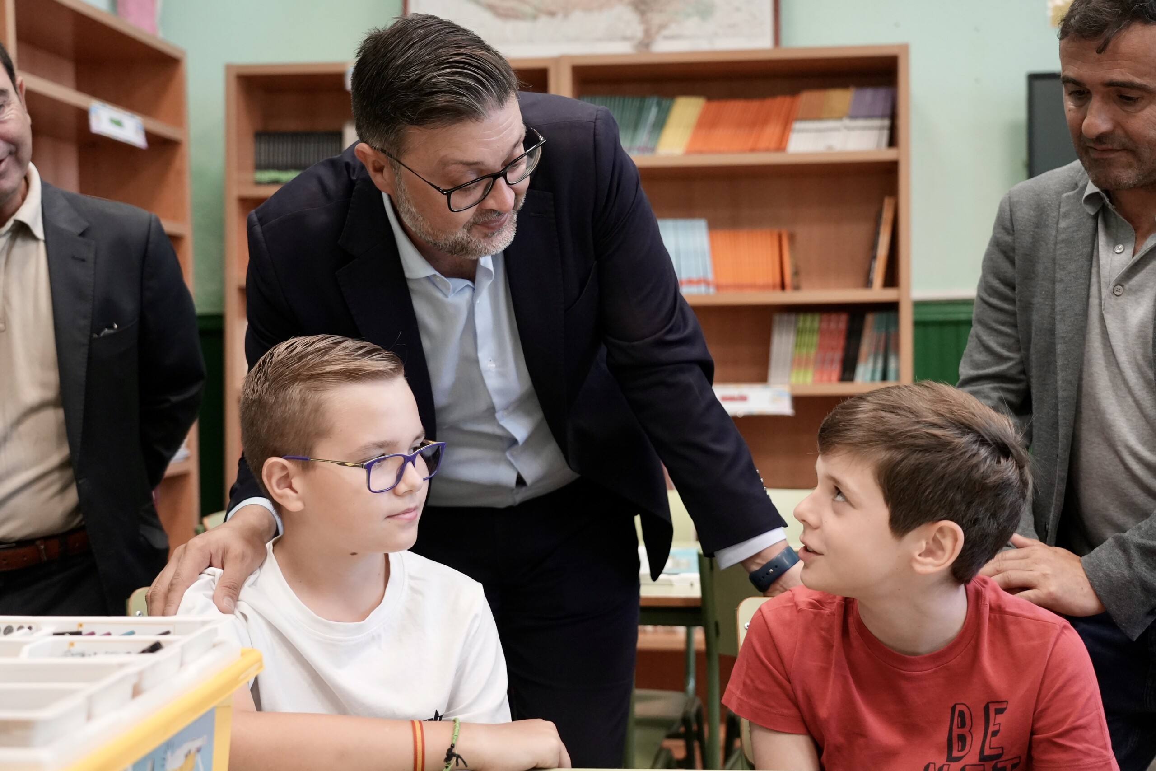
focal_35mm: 46
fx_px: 1477
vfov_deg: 29.2
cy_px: 386
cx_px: 578
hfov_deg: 42.7
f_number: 4
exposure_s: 1/200
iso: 3200
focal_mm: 46
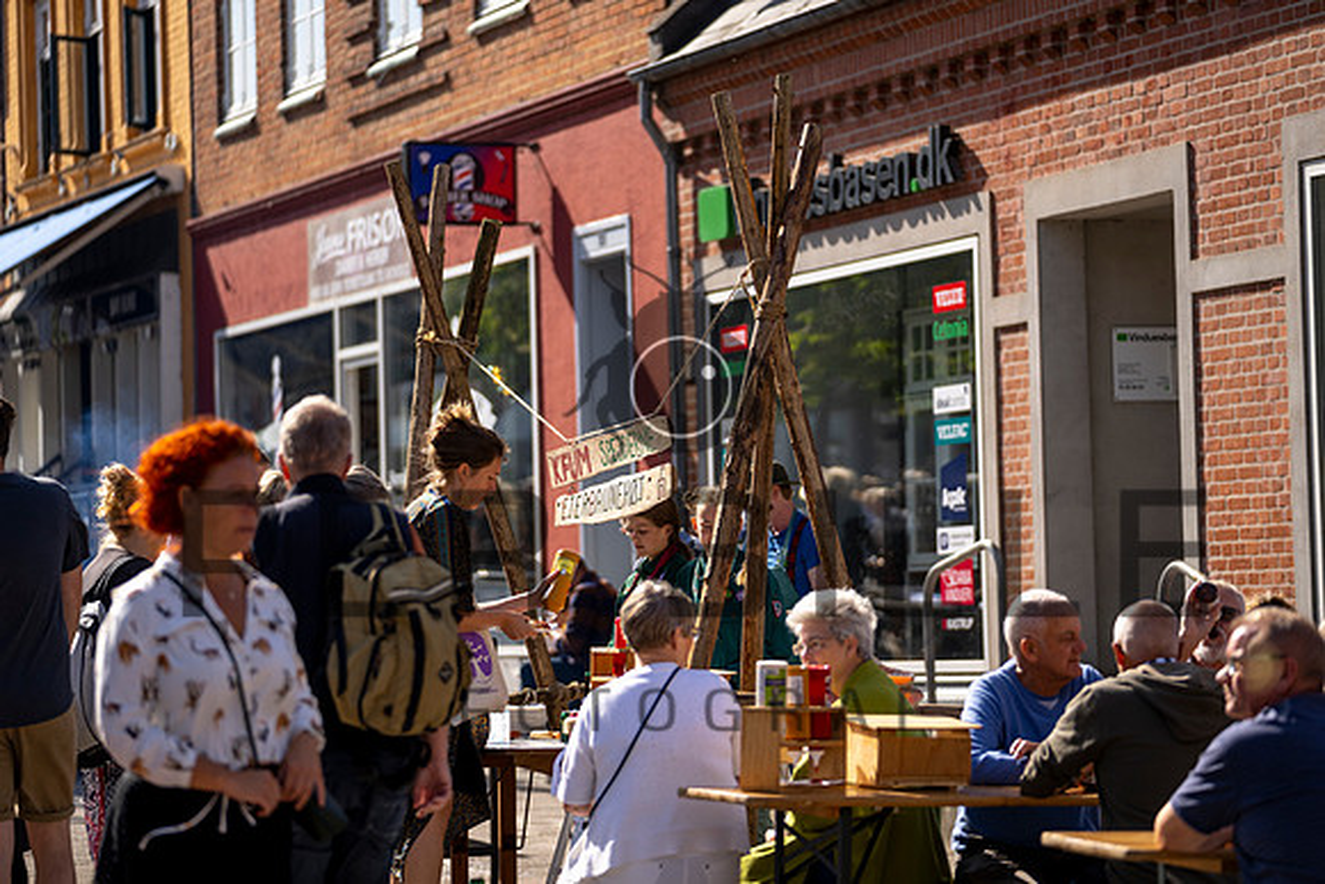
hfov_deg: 15.6
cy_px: 442
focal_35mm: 131
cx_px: 662
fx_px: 4822
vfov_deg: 10.5
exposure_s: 1/1600
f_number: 2.8
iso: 100
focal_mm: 131
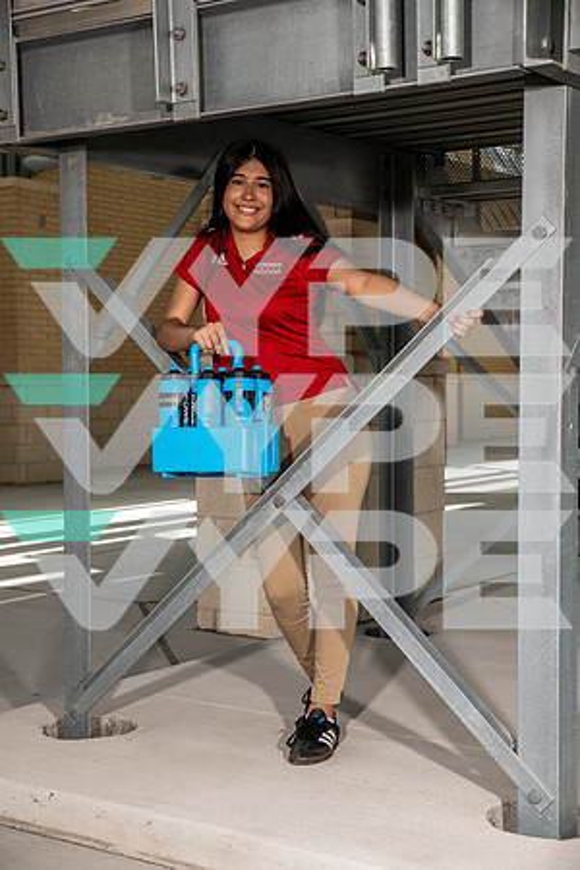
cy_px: 435
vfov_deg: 35.6
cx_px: 290
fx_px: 1353
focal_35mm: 56
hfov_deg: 24.2
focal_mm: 56
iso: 200
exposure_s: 1/320
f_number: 7.1
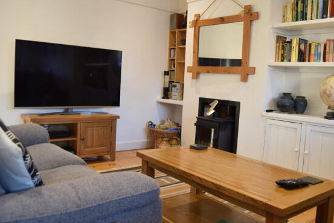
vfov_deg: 41.1
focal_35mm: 32
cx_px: 184
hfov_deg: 58.6
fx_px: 297
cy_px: 102
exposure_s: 1/10
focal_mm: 18
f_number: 3.5
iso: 100
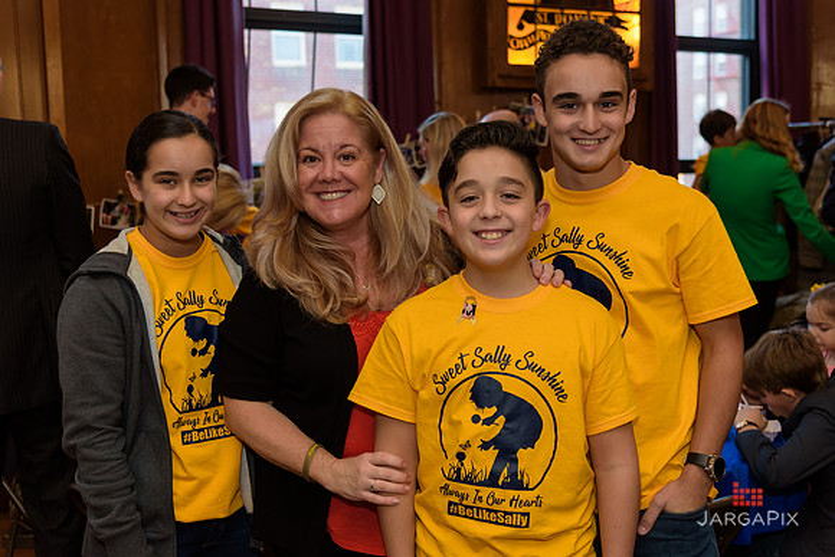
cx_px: 418
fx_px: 1021
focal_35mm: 44
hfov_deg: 44.5
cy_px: 278
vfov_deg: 30.5
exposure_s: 1/125
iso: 400
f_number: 4
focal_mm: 44
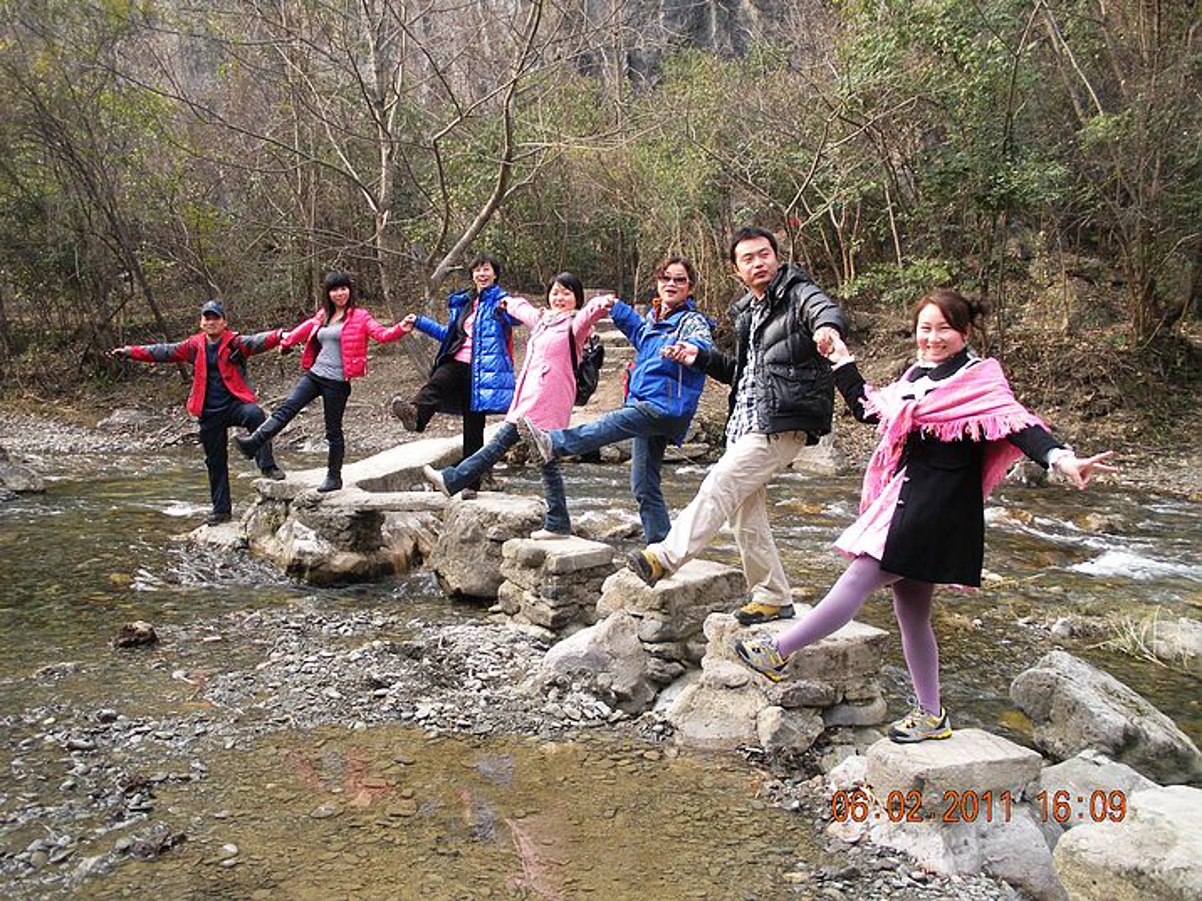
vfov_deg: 39.7
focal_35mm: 36
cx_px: 601
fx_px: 1250
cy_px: 450
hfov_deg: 51.4
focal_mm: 6.3
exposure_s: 1/96.1
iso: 64
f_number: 3.5
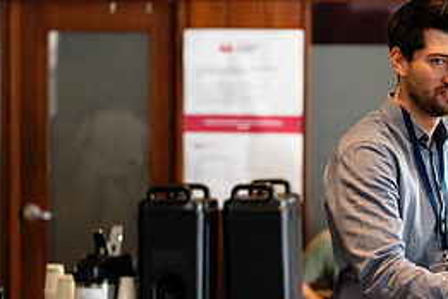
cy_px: 209
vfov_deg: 7.3
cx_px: 446
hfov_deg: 10.8
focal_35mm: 189
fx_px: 2352
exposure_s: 1/500
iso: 3200
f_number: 2.8
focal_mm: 85
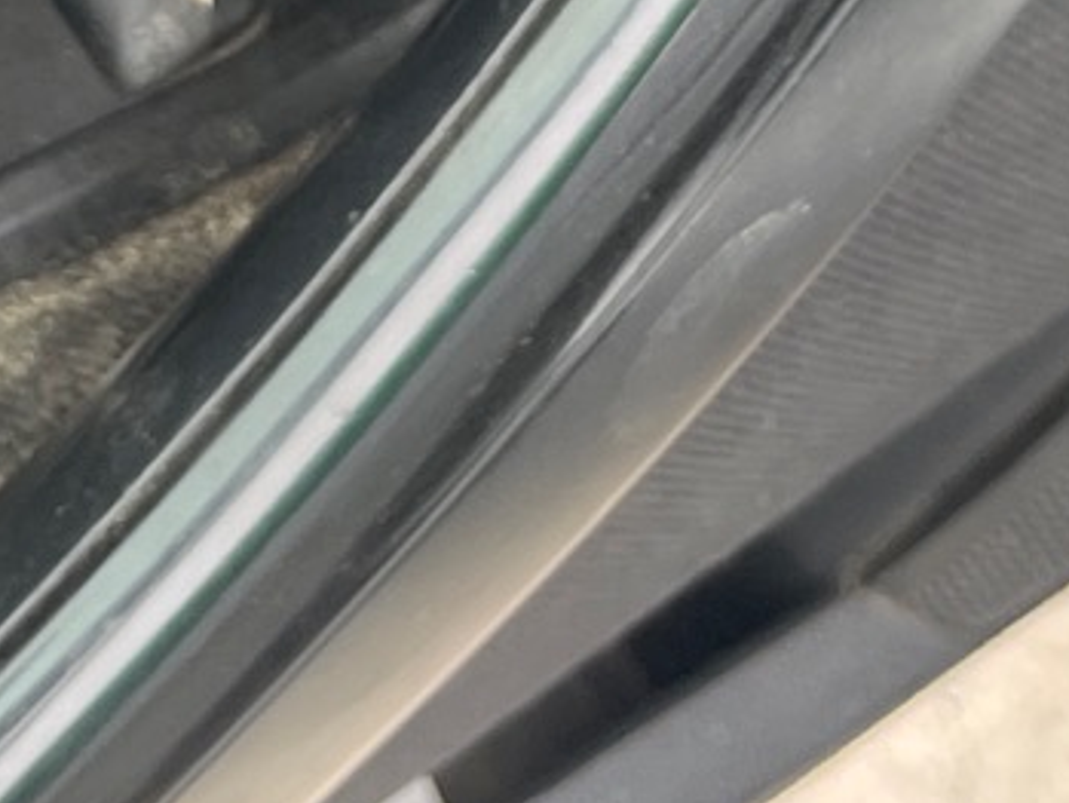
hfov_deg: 14.7
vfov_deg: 9.6
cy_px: -1254
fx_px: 4140
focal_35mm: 134
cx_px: 389
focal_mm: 4.2
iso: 80
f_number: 1.6
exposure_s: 1/121
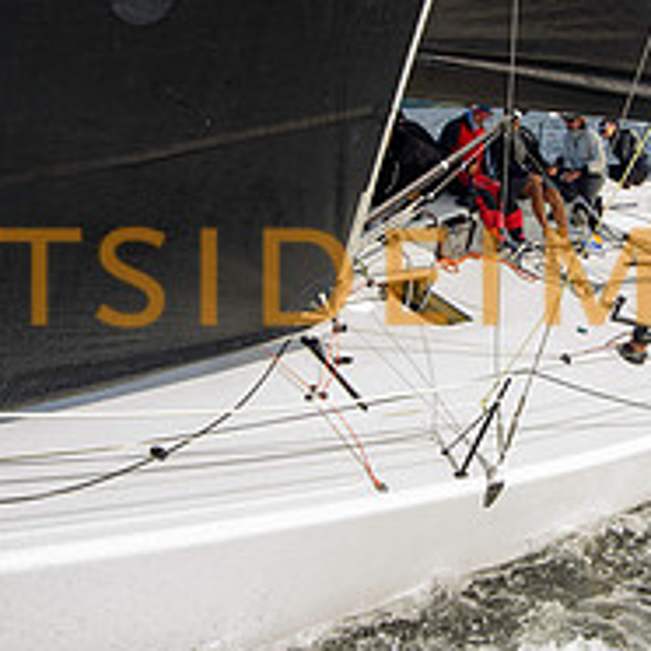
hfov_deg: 39.6
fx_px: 872
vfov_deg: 40.7
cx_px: 504
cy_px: 254
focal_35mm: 41
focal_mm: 15
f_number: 6.3
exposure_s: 1/1000
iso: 400
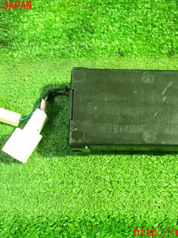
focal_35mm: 43
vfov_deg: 43.9
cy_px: 119
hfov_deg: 33.6
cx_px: 95
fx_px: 295
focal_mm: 5.79
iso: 1600
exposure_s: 1/25
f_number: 2.4
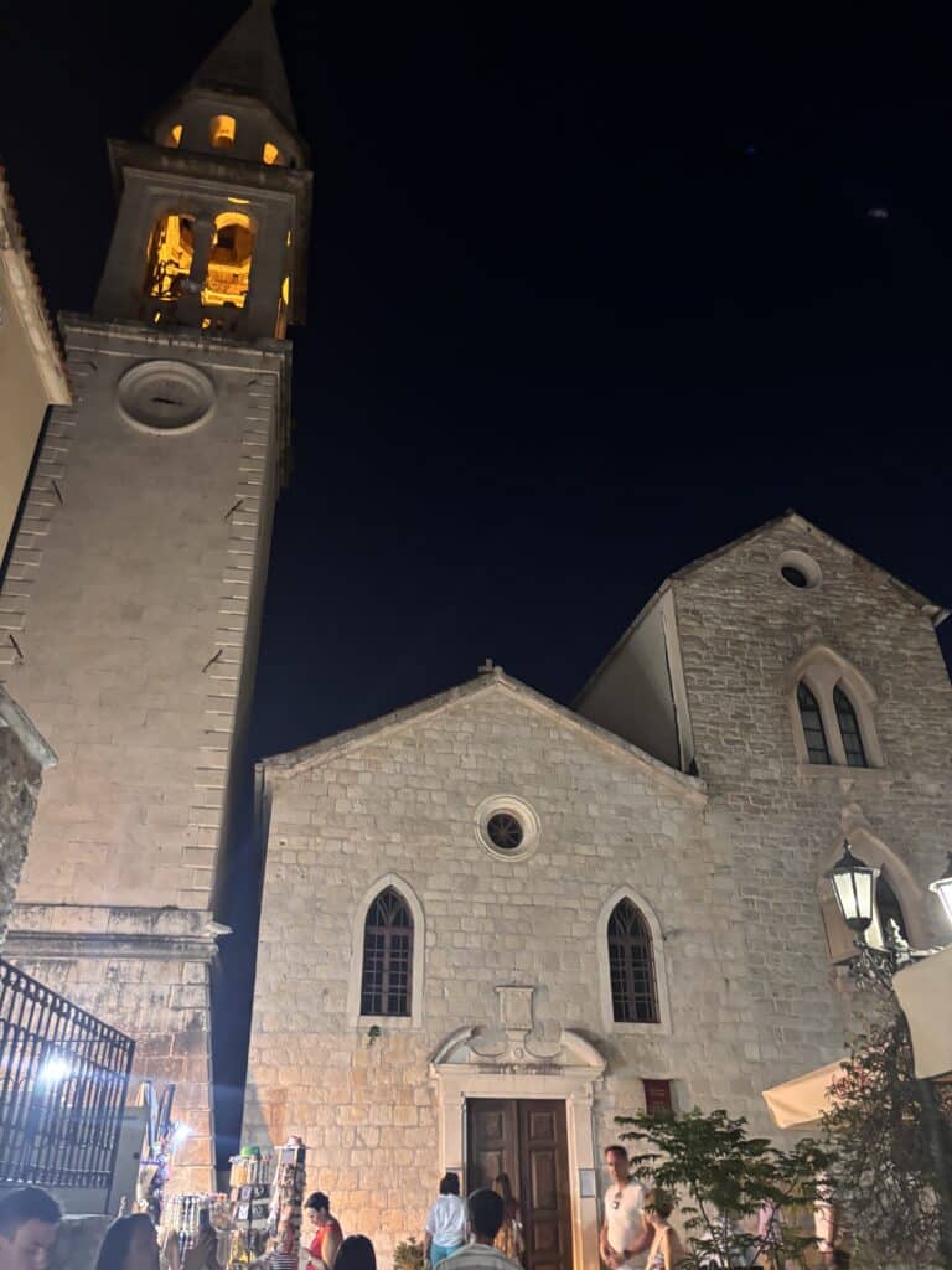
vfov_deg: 67.3
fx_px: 953
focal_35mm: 26
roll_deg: +0.2
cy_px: 635
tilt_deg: +30.3
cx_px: 476
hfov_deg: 53.1
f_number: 1.6
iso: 500
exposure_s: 1/25
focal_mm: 5.96
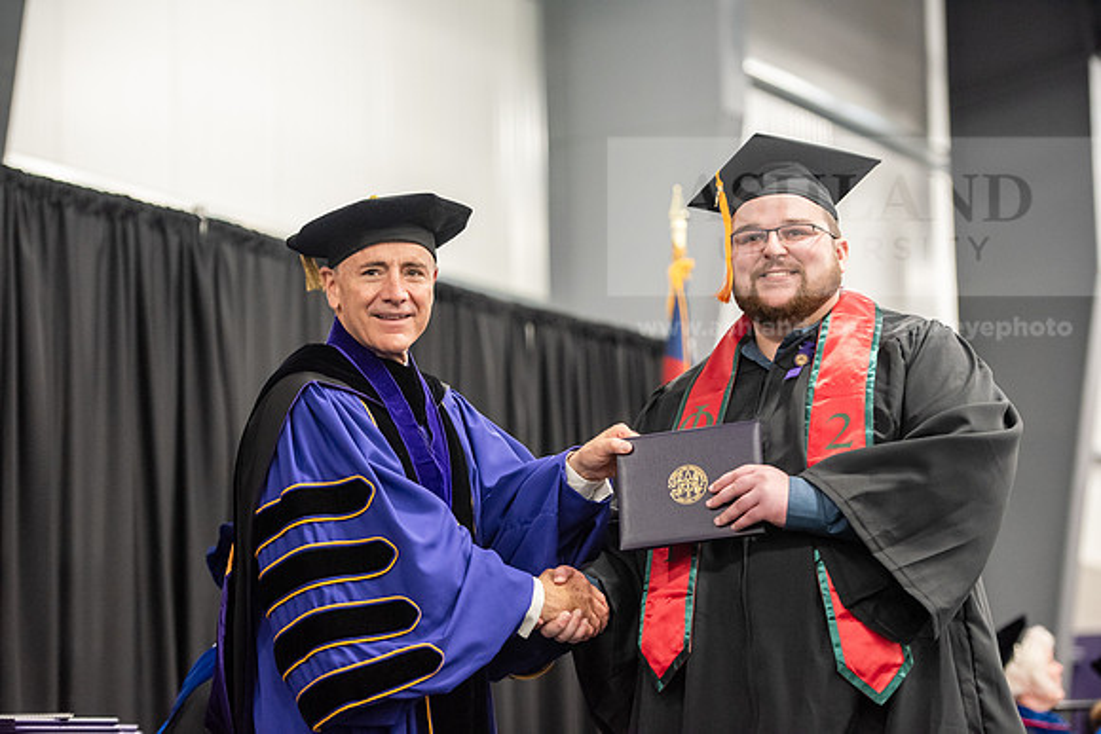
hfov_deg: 20.4
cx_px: 550
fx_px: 3059
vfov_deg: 13.7
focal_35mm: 100
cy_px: 367
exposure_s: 1/200
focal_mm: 100
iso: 3200
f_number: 3.2
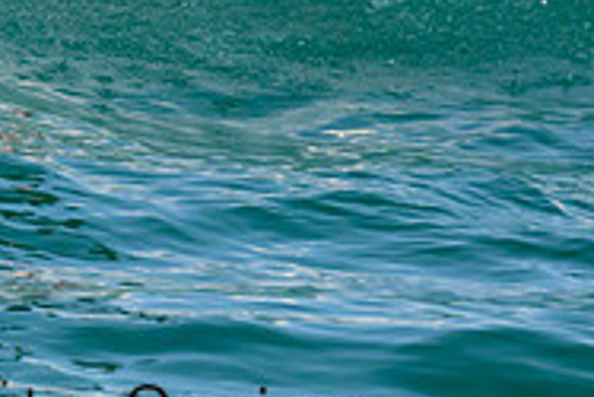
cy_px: -280
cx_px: 180
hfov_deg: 0.8
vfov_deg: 0.6
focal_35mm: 2449
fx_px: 40439
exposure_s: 1/2000
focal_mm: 620
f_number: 11
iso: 1400
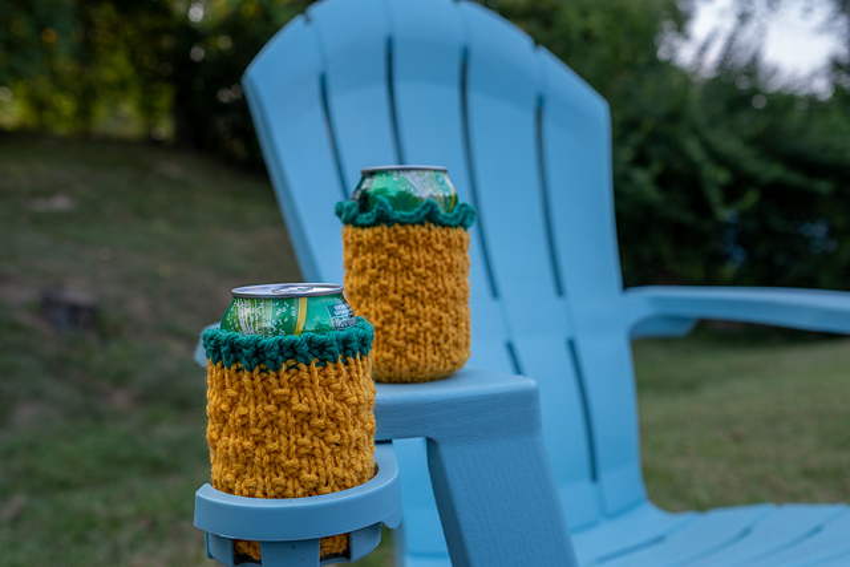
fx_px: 827
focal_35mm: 35
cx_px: 425
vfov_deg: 37.9
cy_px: 284
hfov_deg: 54.4
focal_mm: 23
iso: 160
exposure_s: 1/125
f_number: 4
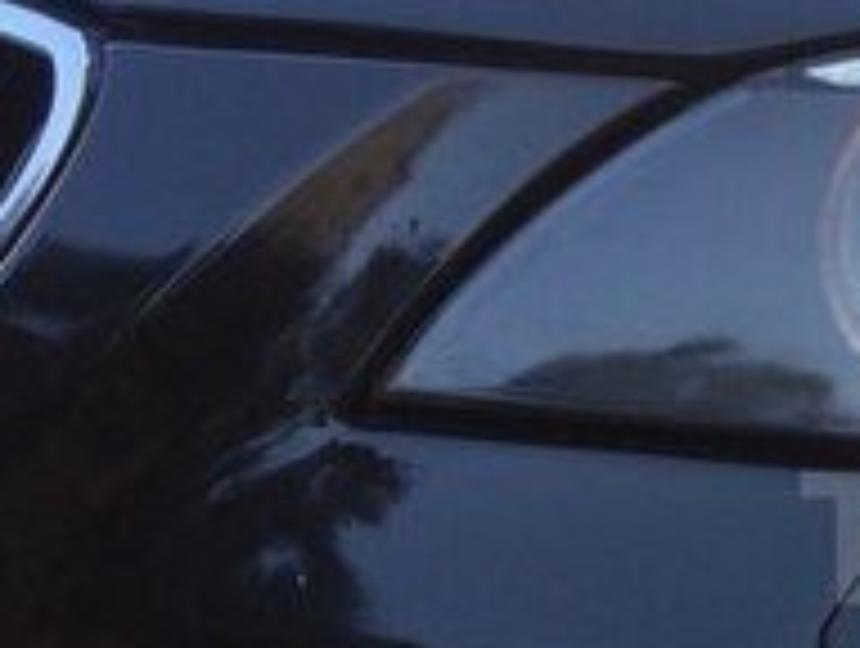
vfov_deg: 14.7
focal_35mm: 100
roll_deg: -1.3
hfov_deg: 17.7
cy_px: 538
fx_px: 2489
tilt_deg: -13.8
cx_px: 1261
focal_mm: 4.15
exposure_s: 1/229
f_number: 2.2
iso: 32
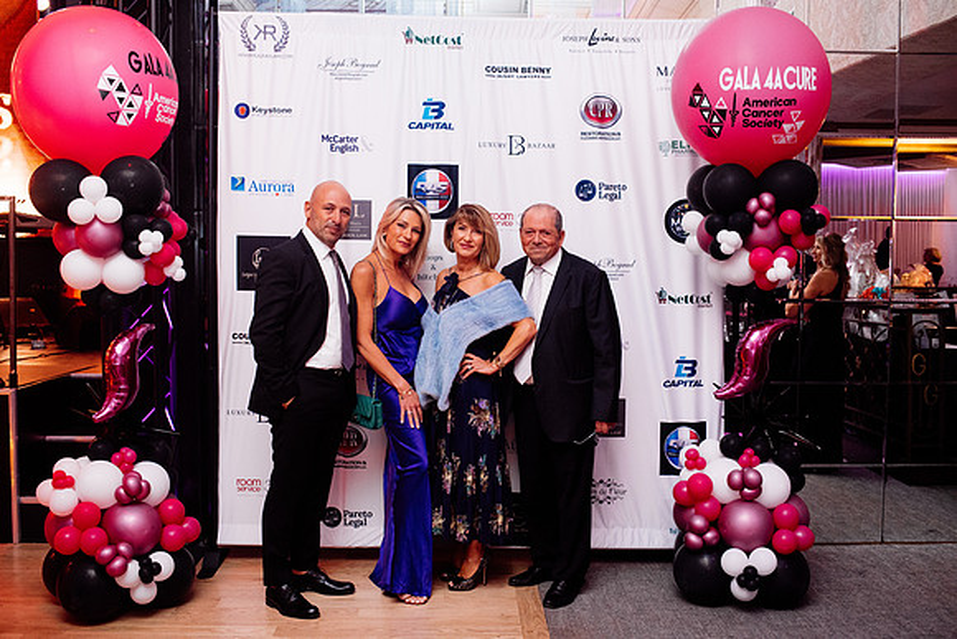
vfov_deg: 37.9
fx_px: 931
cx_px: 478
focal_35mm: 35
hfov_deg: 54.4
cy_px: 320
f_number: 3.5
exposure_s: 1/200
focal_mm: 35
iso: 2000
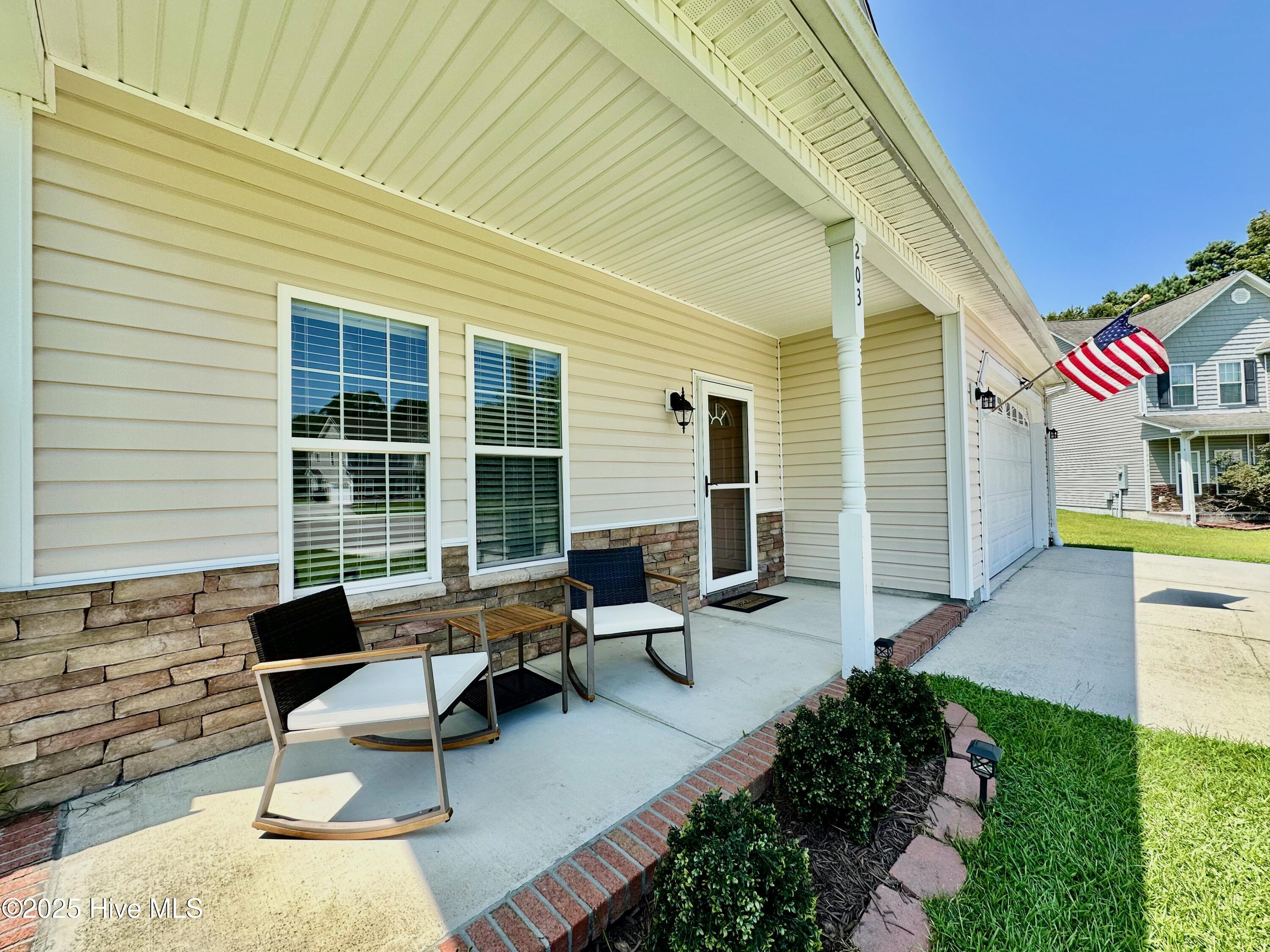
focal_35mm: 14
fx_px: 514
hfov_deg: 102.1
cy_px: 476
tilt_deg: +0.7
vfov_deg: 85.7
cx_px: 635
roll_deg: +1.9
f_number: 2.2
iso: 40
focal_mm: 2.22
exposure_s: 1/739
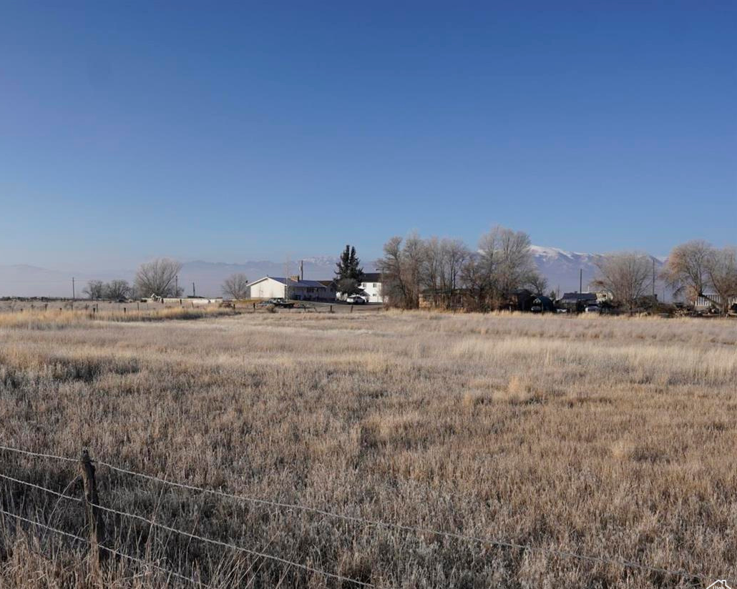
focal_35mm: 28
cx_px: 280
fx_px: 611
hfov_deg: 61.4
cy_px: 305
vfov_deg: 51.5
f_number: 5.6
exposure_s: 1/1000
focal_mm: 16
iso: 160
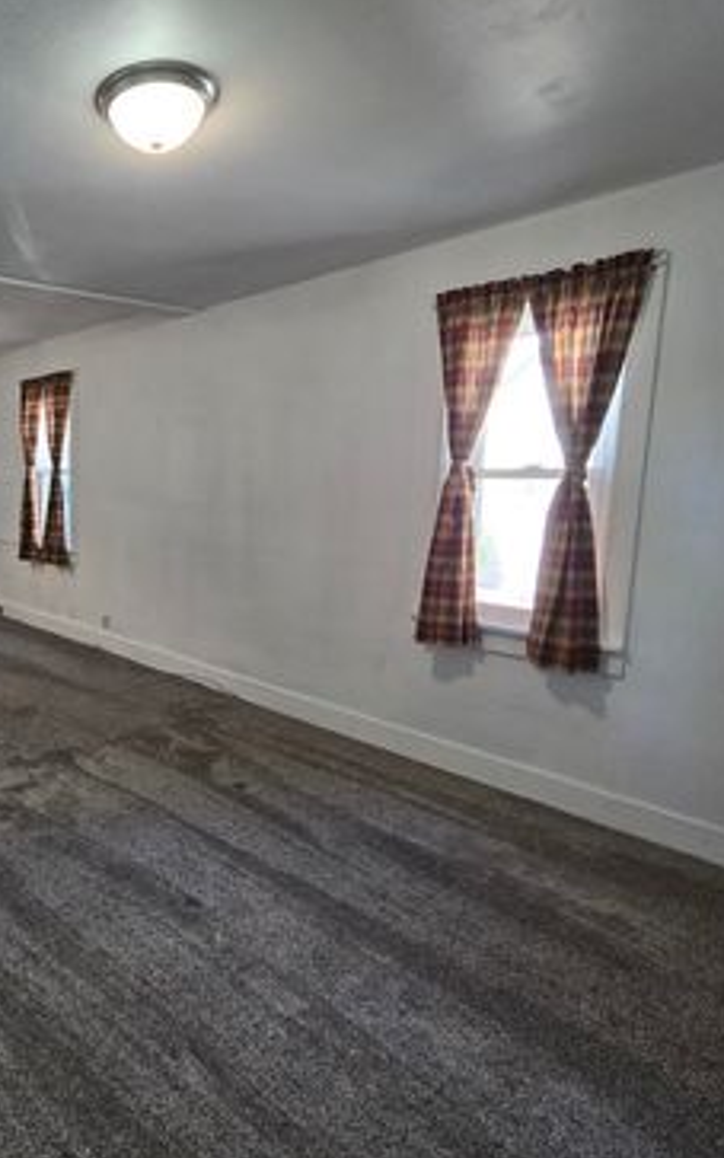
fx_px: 600
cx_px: 112
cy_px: 573
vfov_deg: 88.0
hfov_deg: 56.2
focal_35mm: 19
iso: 125
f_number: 2.2
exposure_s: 1/60
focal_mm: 2.2
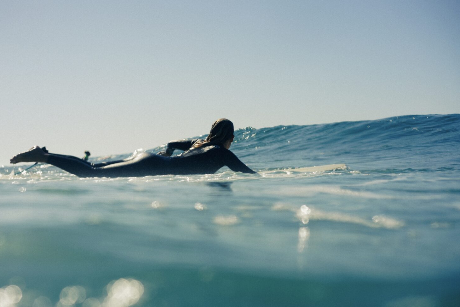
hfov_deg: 32.9
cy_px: 149
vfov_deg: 22.3
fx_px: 780
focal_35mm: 61
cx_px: 207
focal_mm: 55
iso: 100
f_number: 5
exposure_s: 1/1250
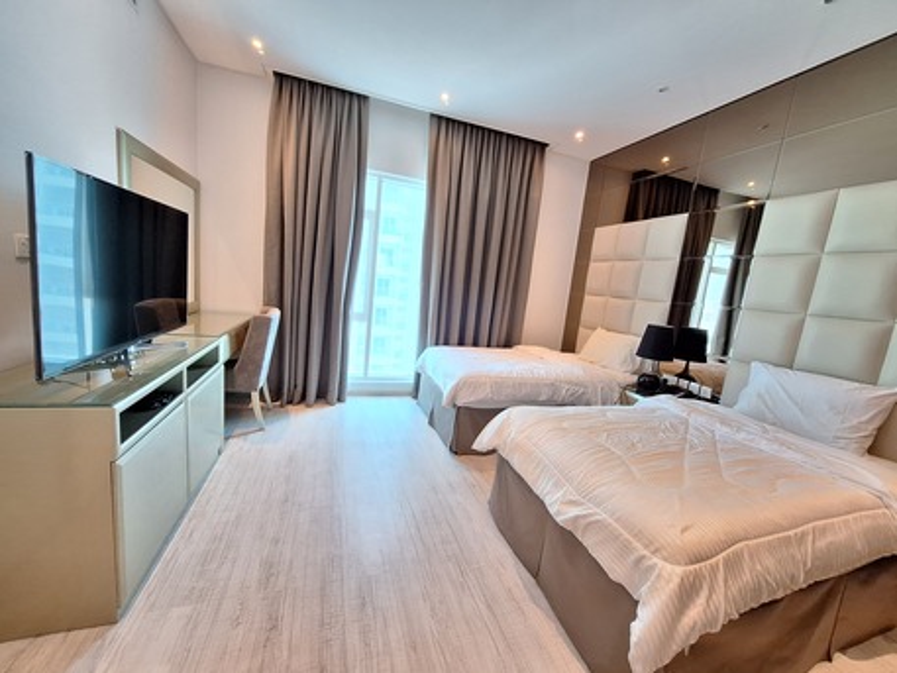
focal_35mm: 13
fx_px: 337
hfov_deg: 106.2
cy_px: 336
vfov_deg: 89.9
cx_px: 448
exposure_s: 1/33
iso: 200
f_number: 2.2
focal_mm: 1.74
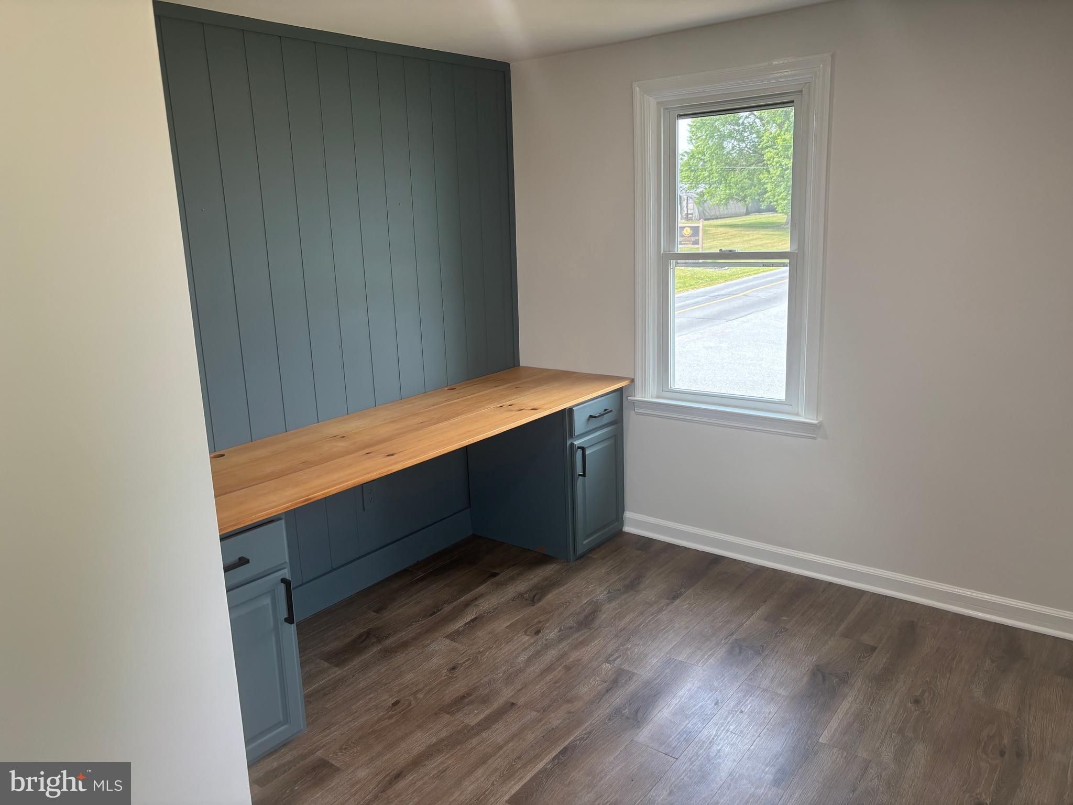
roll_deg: +1.8
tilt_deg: -12.3
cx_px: 536
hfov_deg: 67.3
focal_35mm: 26
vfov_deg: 53.1
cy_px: 402
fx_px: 806
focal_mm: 5.96
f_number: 1.6
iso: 64
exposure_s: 1/111
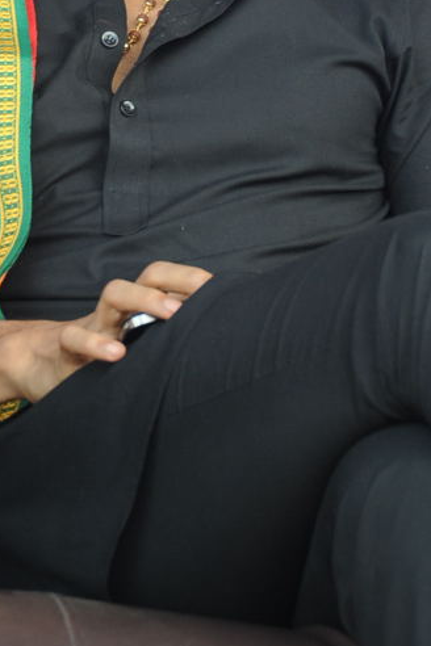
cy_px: 214
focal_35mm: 390
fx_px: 7003
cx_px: 186
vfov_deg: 5.3
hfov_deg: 3.5
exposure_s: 1/125
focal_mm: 120
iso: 640
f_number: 5.6
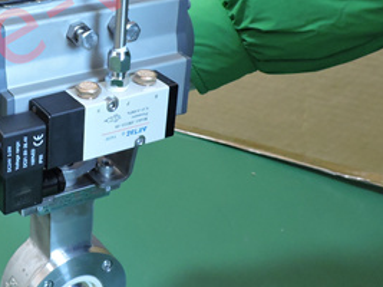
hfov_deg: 29.3
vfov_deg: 22.8
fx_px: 697
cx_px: 26
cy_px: 44
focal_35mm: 63
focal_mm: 4.3
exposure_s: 1/25
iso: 400
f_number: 3
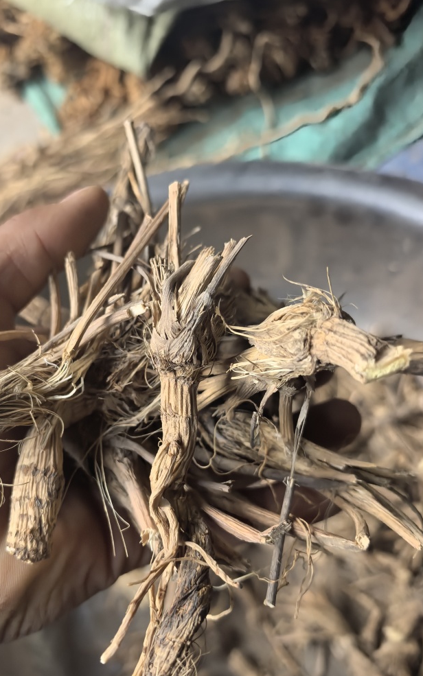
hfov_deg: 40.4
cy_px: 365
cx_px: 169
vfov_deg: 61.1
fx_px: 572
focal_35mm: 31
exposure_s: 1/405
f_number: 2
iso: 2500
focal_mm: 6.98
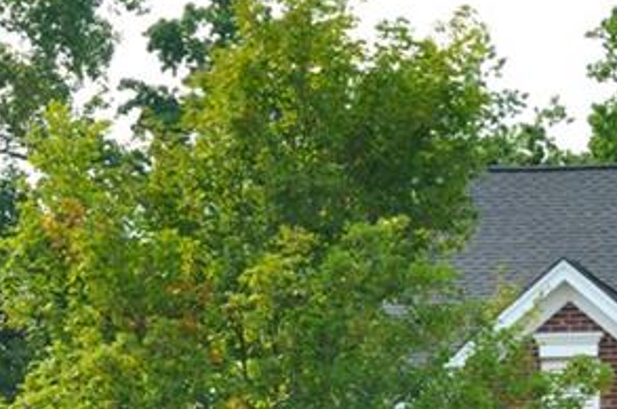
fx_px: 2783
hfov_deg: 12.0
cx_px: 937
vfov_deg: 8.2
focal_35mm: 163
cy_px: 585
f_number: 8
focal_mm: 31
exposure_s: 1/160
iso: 200
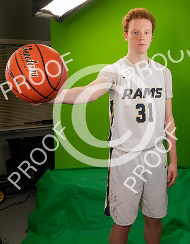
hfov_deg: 35.2
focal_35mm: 41
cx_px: 137
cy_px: 99
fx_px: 294
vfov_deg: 44.9
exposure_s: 1/60
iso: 800
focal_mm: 24
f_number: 20
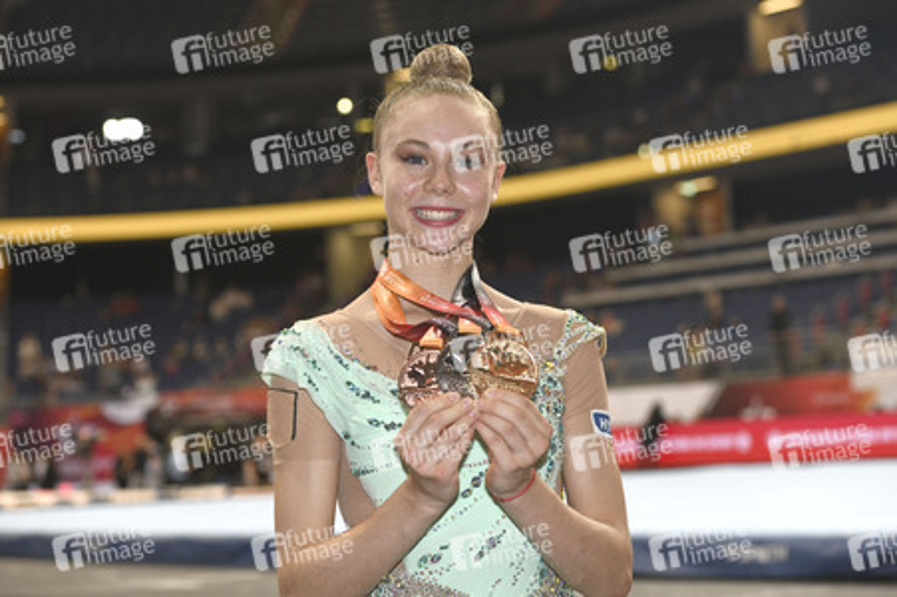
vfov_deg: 19.4
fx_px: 1743
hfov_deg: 28.9
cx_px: 448
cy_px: 298
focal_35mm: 70
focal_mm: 70
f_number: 5
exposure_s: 1/200
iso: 640
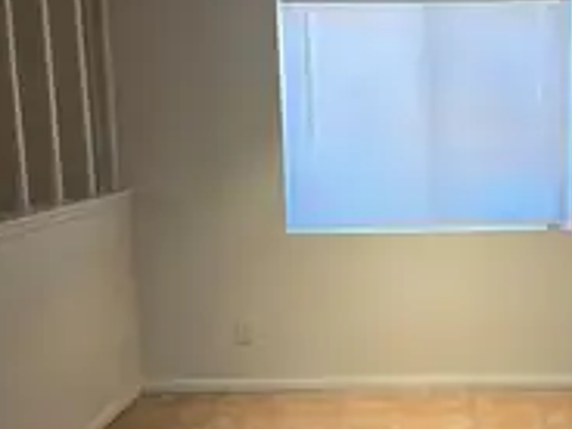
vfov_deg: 29.1
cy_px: 230
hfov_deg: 37.2
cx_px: 435
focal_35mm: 50
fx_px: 826
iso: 80
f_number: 1.4
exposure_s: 1/120
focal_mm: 6.5
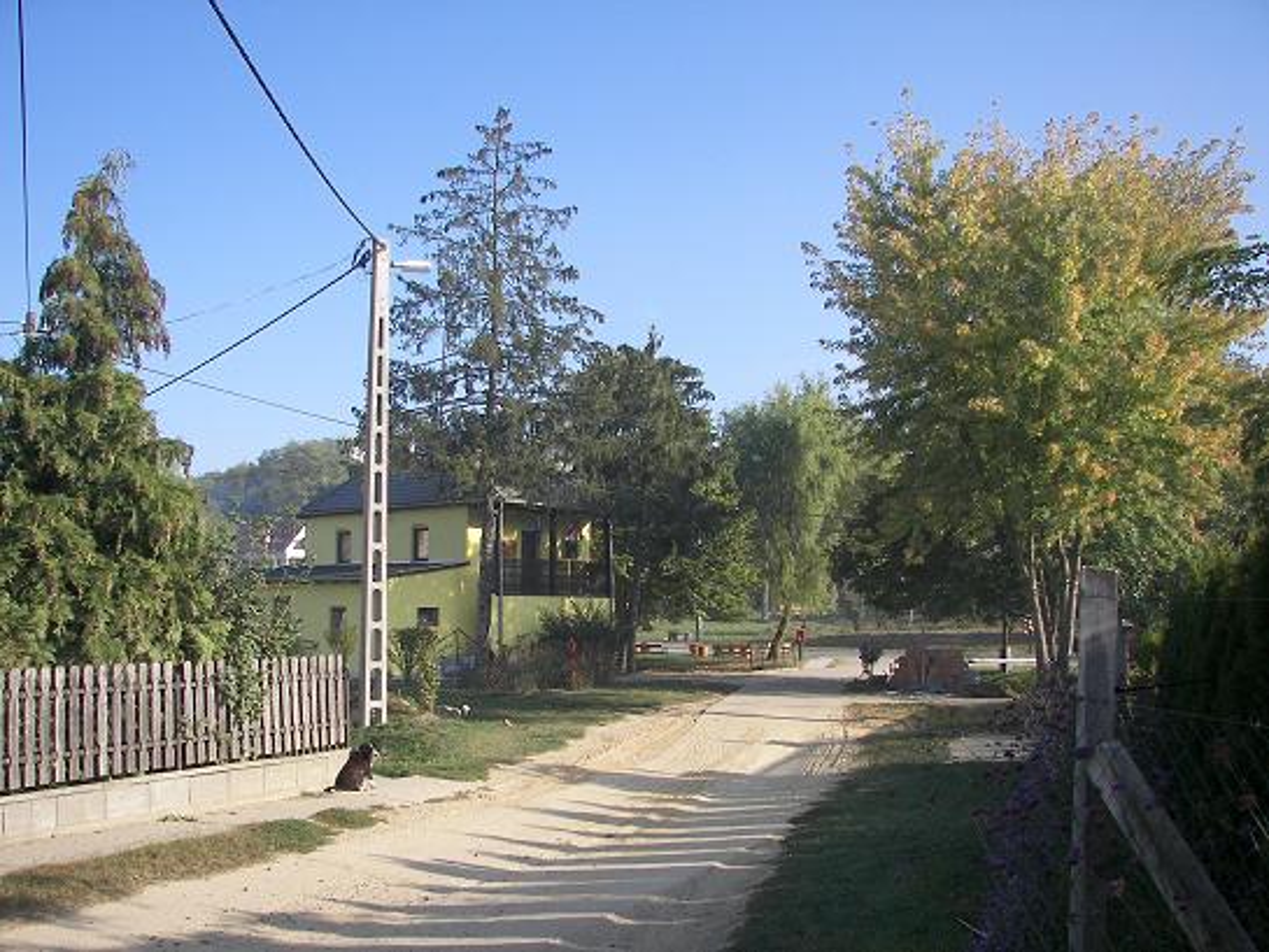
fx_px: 1320
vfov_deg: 39.7
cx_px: 634
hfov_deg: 51.3
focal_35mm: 36
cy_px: 476
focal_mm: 6
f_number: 2.8
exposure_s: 1/500
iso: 50
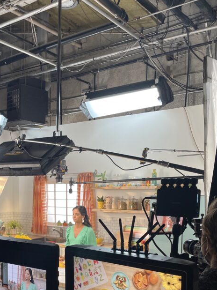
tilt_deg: -5.7
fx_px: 360
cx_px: 77
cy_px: 222
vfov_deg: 42.4
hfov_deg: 33.4
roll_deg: +0.2
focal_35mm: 43
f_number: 1.6
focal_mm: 5.1
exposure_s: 1/114
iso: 100
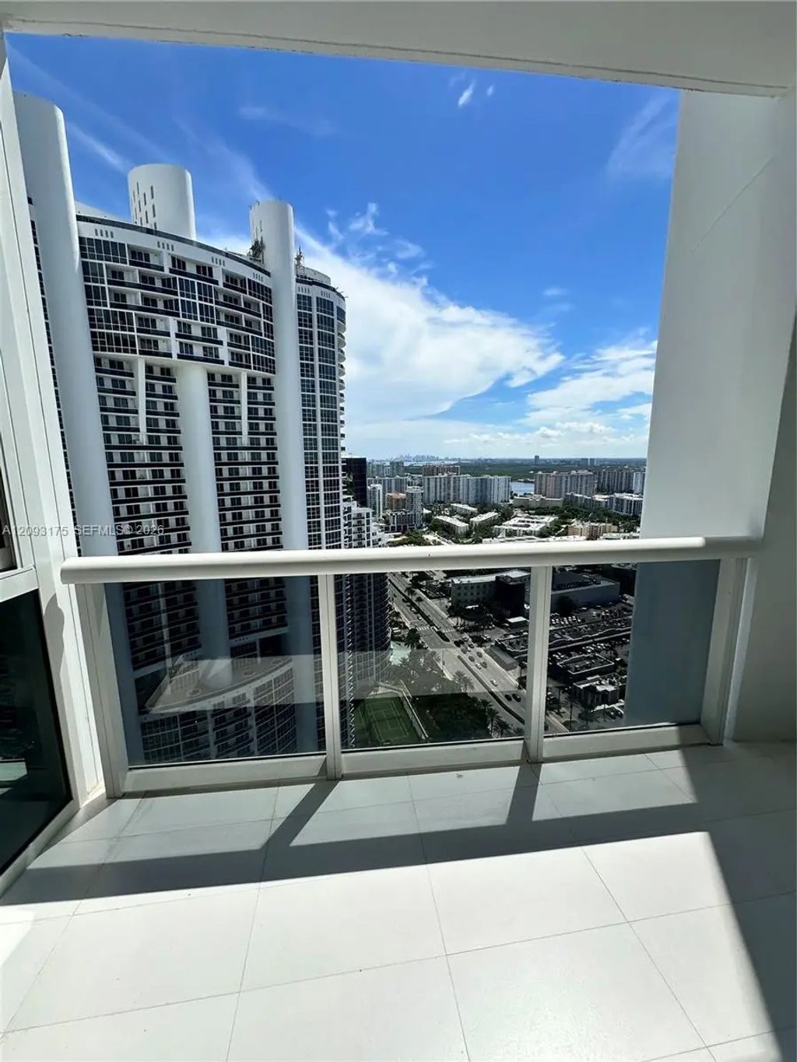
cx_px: 398
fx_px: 430
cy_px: 531
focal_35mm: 14
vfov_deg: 102.1
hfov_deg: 85.7
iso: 50
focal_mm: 2.22
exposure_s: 1/3300
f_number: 2.2
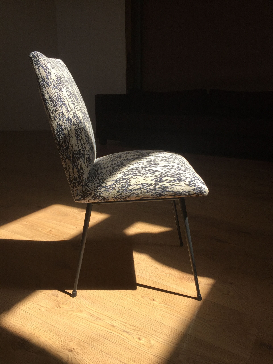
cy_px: 182
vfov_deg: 61.7
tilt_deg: -13.7
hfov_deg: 48.2
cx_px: 136
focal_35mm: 29
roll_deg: -0.9
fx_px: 305
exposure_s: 1/694
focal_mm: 4.15
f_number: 2.2
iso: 32
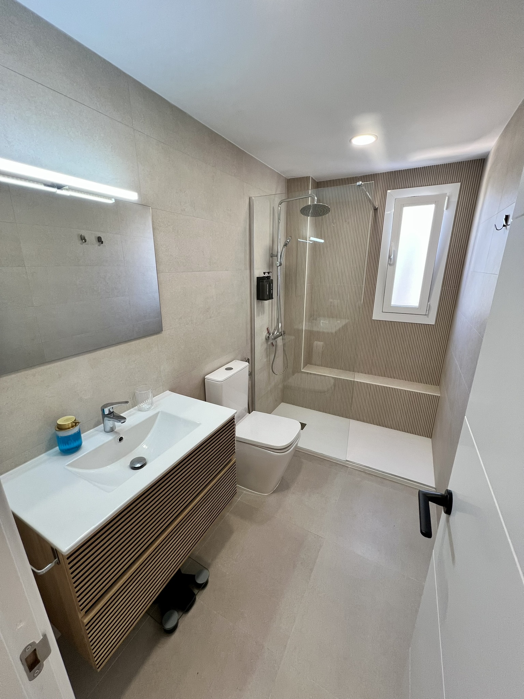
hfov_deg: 89.9
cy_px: 350
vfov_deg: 106.2
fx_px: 262
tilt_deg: -16.4
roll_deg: +0.5
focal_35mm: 13
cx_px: 262
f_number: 1.8
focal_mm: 1.57
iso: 125
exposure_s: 1/100
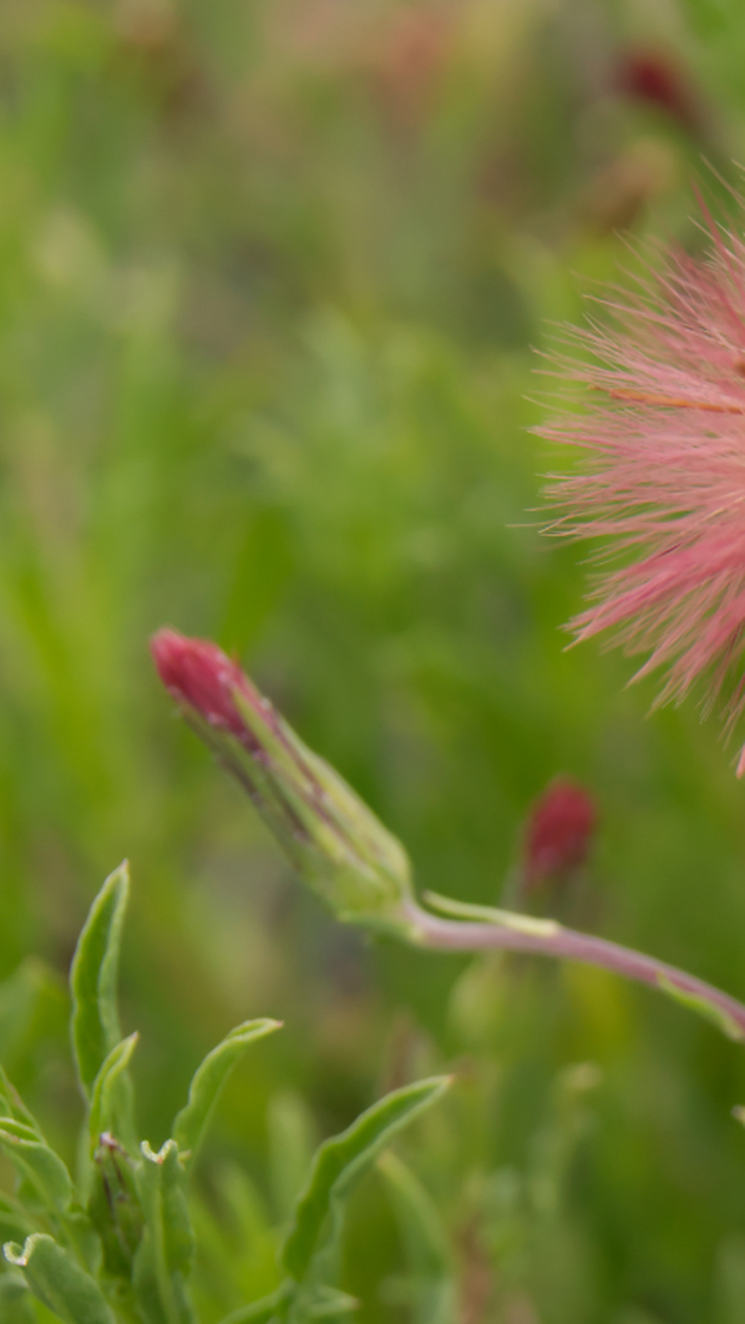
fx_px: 4594
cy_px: 661
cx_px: 971
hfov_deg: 9.1
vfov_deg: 16.4
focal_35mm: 131
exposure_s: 1/500
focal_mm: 55
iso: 800
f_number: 9
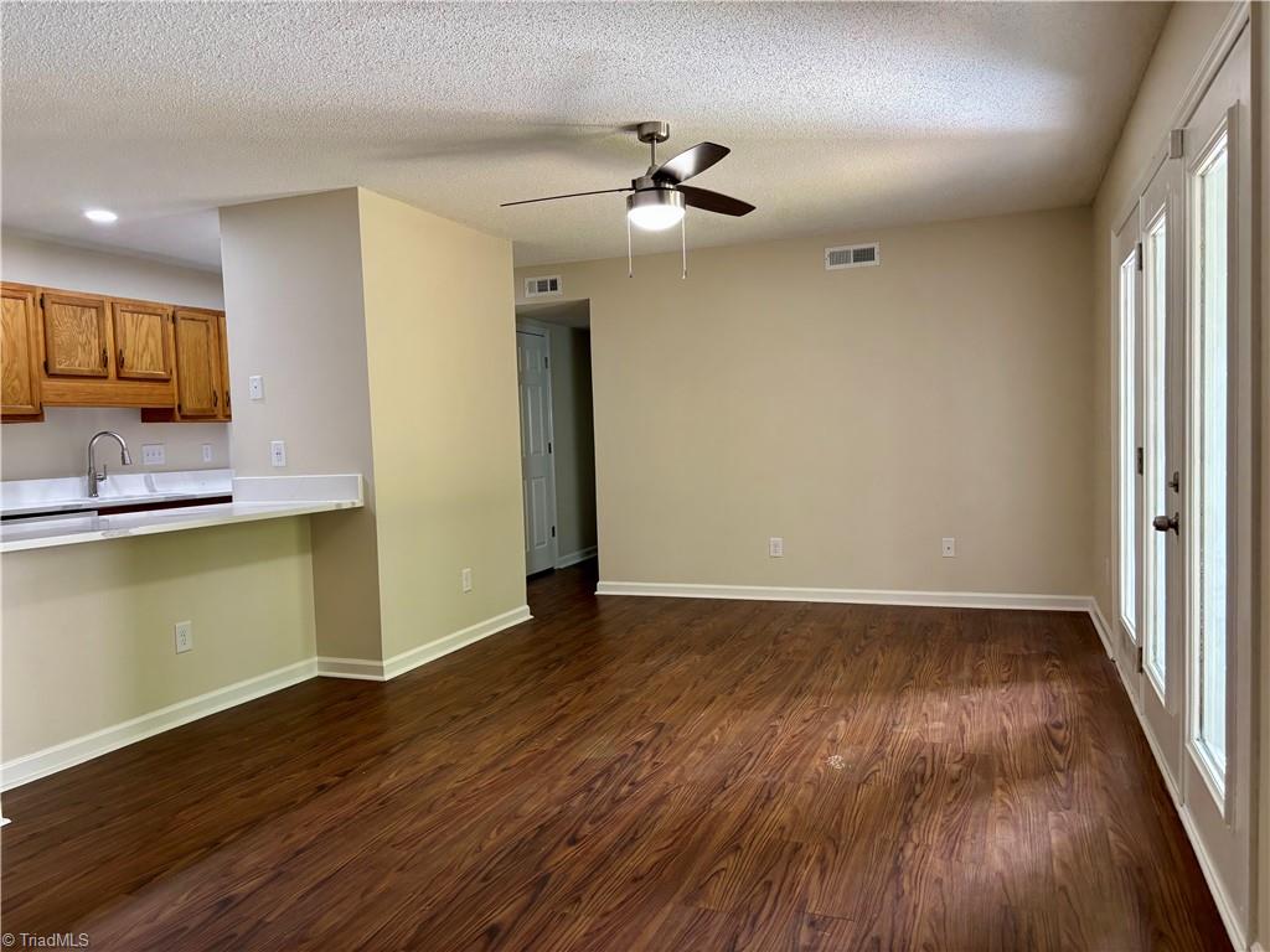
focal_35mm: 26
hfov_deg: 67.3
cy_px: 476
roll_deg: +2.0
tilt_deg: -3.8
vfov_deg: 53.1
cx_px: 635
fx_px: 954
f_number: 1.6
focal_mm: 5.96
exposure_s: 1/60
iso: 160
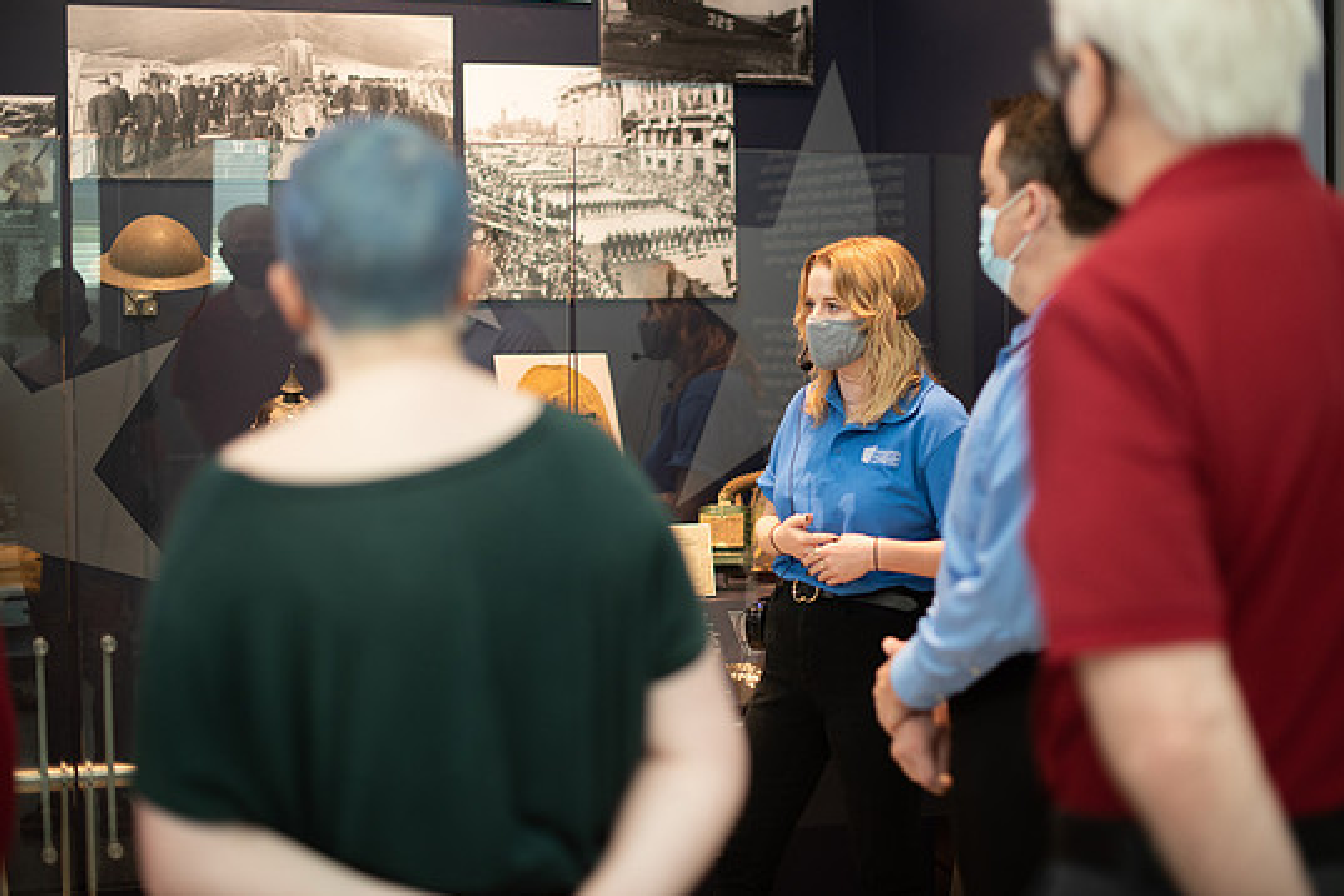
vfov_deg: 25.1
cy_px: 414
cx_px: 706
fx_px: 2016
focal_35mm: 54
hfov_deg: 36.9
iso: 640
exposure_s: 1/200
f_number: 1.8
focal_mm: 50
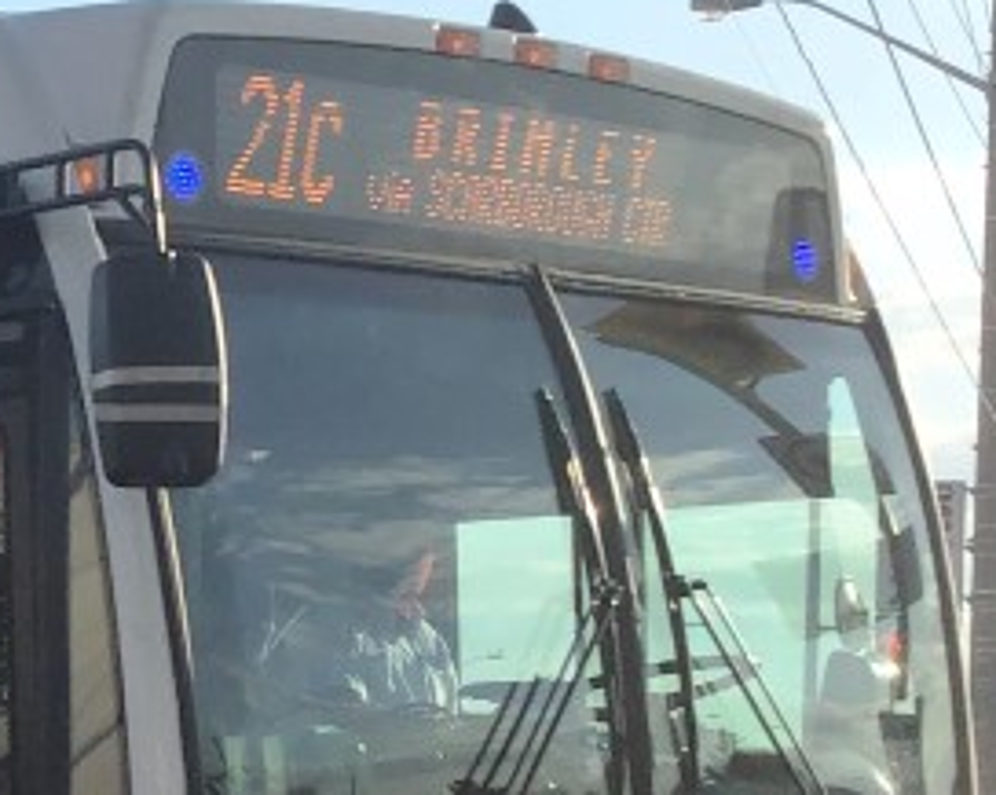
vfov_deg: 13.3
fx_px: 3357
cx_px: -575
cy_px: 854
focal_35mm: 114
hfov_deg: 15.4
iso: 25
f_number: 2.4
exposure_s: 1/994
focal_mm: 3.3
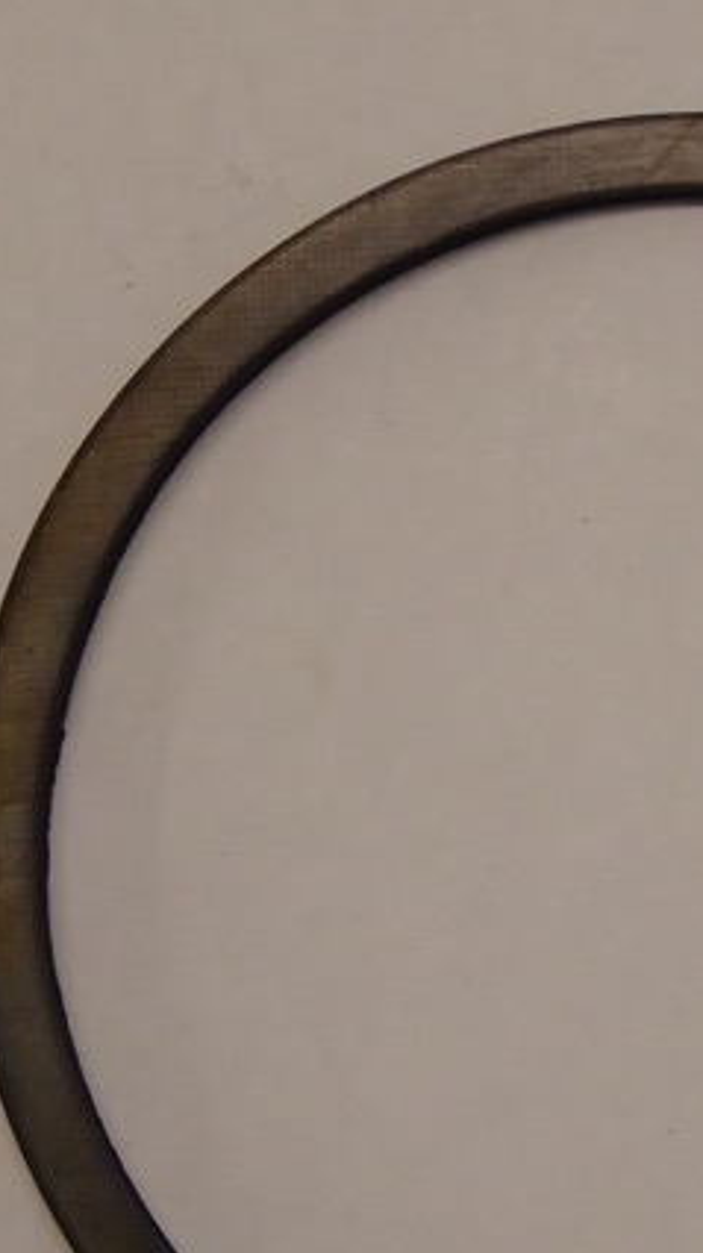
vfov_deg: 6.8
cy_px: 887
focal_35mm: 318
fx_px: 10559
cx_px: 697
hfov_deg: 3.8
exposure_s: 1/60
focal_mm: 22.3
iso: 400
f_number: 5.2
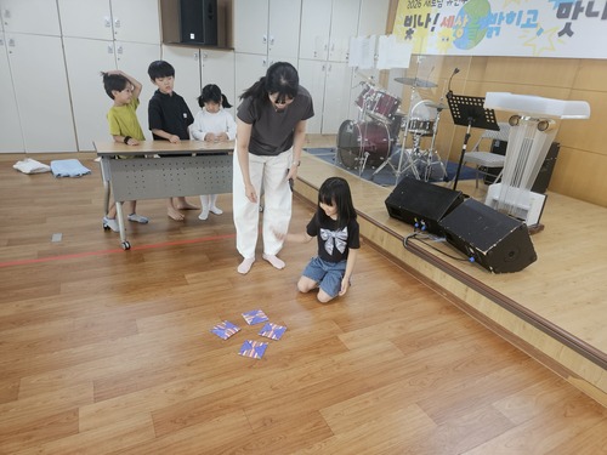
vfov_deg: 58.9
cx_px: 304
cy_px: 228
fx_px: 403
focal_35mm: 23
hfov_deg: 73.9
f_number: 1.8
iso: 250
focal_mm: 5.4
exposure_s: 1/120
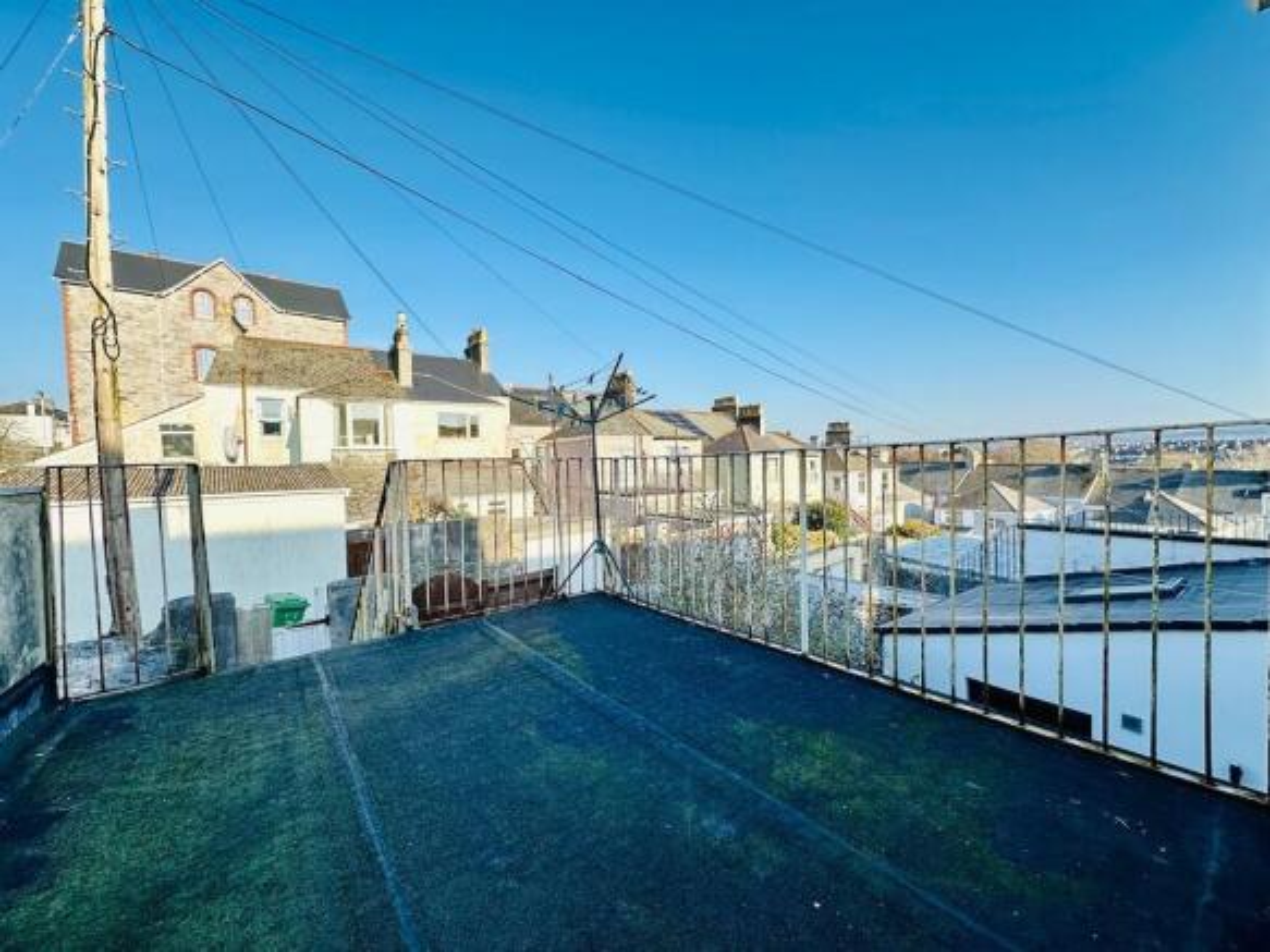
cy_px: 476
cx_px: 635
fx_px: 514
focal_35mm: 14
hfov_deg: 102.1
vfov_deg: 85.7
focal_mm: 2.22
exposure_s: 1/515
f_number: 2.2
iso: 40
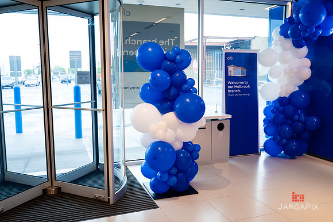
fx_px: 296
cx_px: 167
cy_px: 109
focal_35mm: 32
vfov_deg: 41.1
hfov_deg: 58.8
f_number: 4
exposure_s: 1/160
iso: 500
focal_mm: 30.5
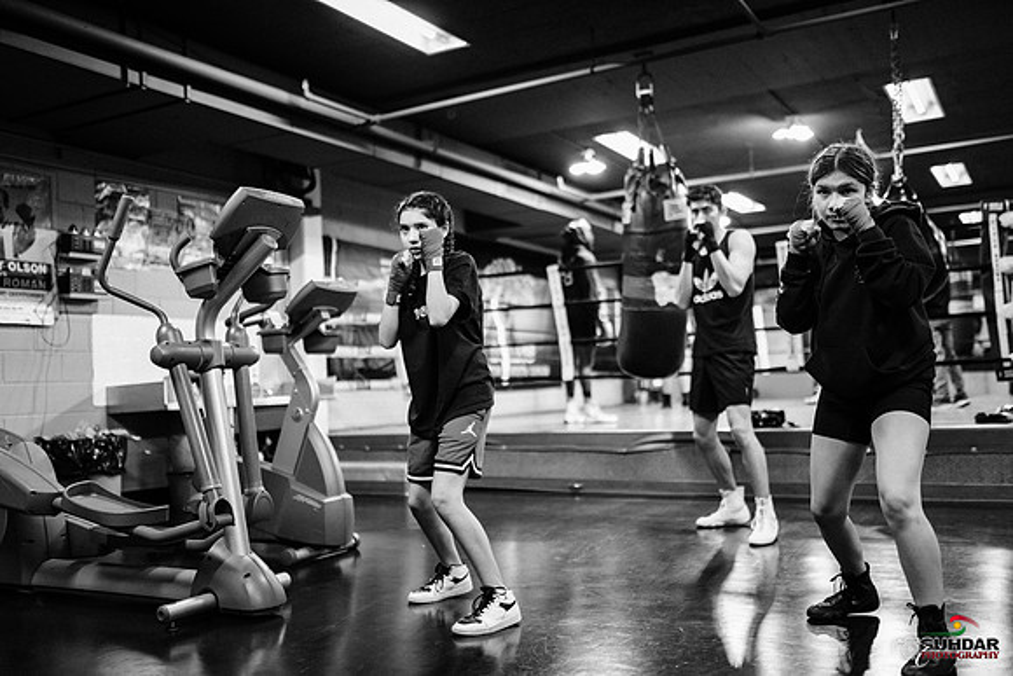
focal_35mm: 35
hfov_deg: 54.4
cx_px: 506
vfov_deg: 37.9
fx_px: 985
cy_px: 338
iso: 2000
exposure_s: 1/500
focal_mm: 35
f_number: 1.4
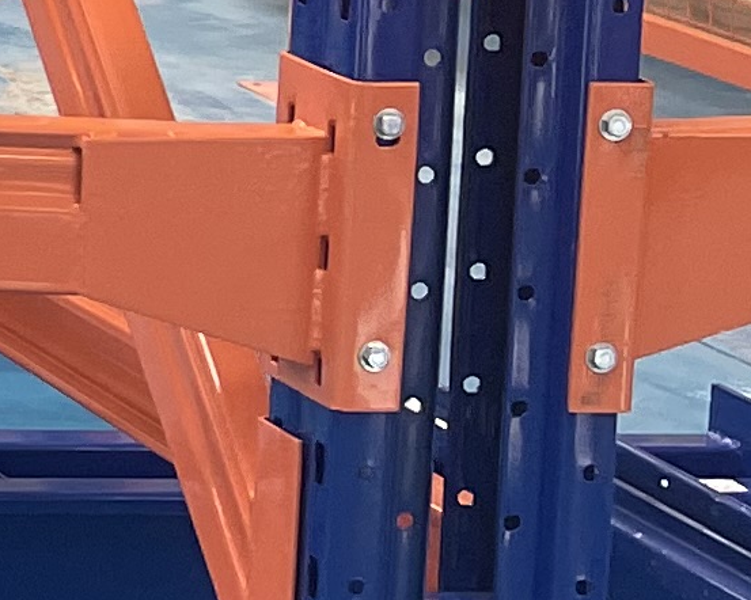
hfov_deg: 8.1
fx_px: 4110
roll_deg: -0.4
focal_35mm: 185
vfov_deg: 8.2
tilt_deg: -7.1
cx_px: -1854
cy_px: -288
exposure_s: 1/121
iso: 100
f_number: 1.6
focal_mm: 5.1
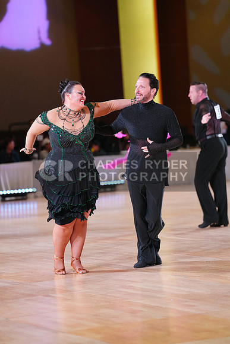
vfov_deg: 14.2
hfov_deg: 9.5
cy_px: 172
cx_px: 115
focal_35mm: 144
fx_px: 1379
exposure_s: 1/320
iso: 2000
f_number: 2.8
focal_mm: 144
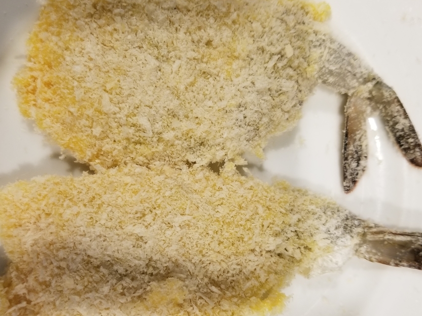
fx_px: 390
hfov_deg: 56.7
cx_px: 192
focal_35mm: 32
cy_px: 186
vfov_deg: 44.0
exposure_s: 1/20
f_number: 1.7
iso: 250
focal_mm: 4.25
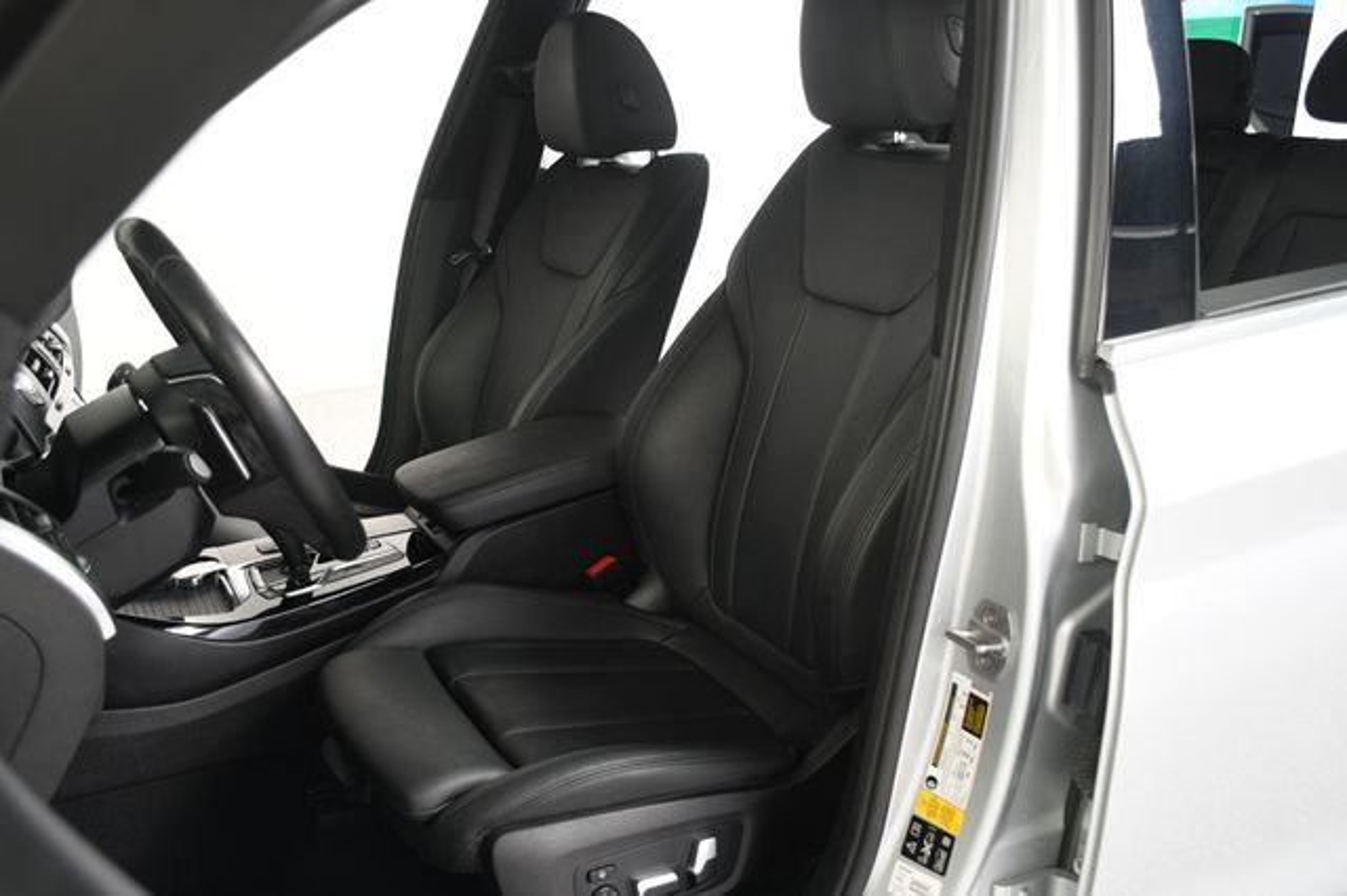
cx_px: 674
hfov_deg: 53.2
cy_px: 448
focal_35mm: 36
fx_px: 1346
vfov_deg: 36.8
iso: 100
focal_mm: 24
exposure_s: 1/160
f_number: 4
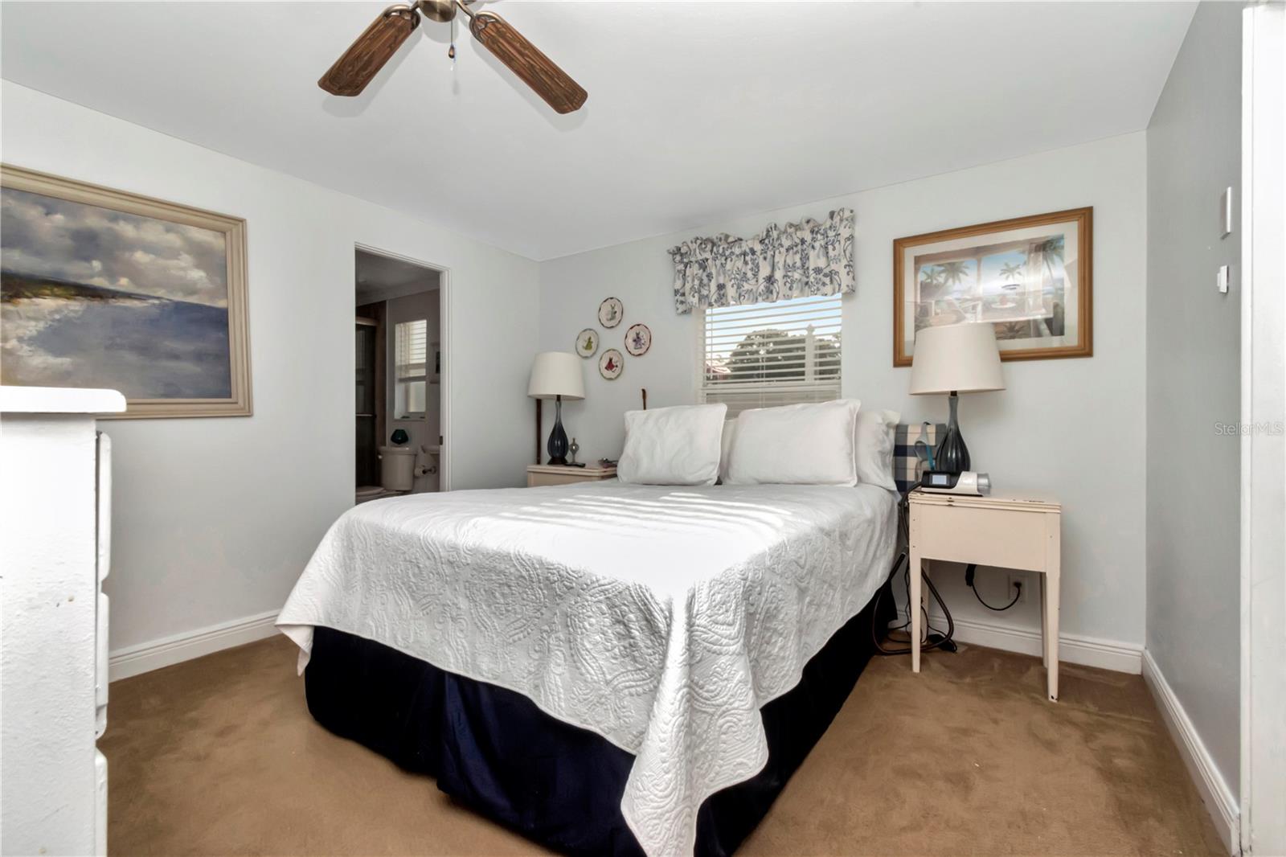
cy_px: 428
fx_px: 536
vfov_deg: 77.3
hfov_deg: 100.4
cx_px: 643
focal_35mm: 15
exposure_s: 1/200
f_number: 20
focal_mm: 10
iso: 800
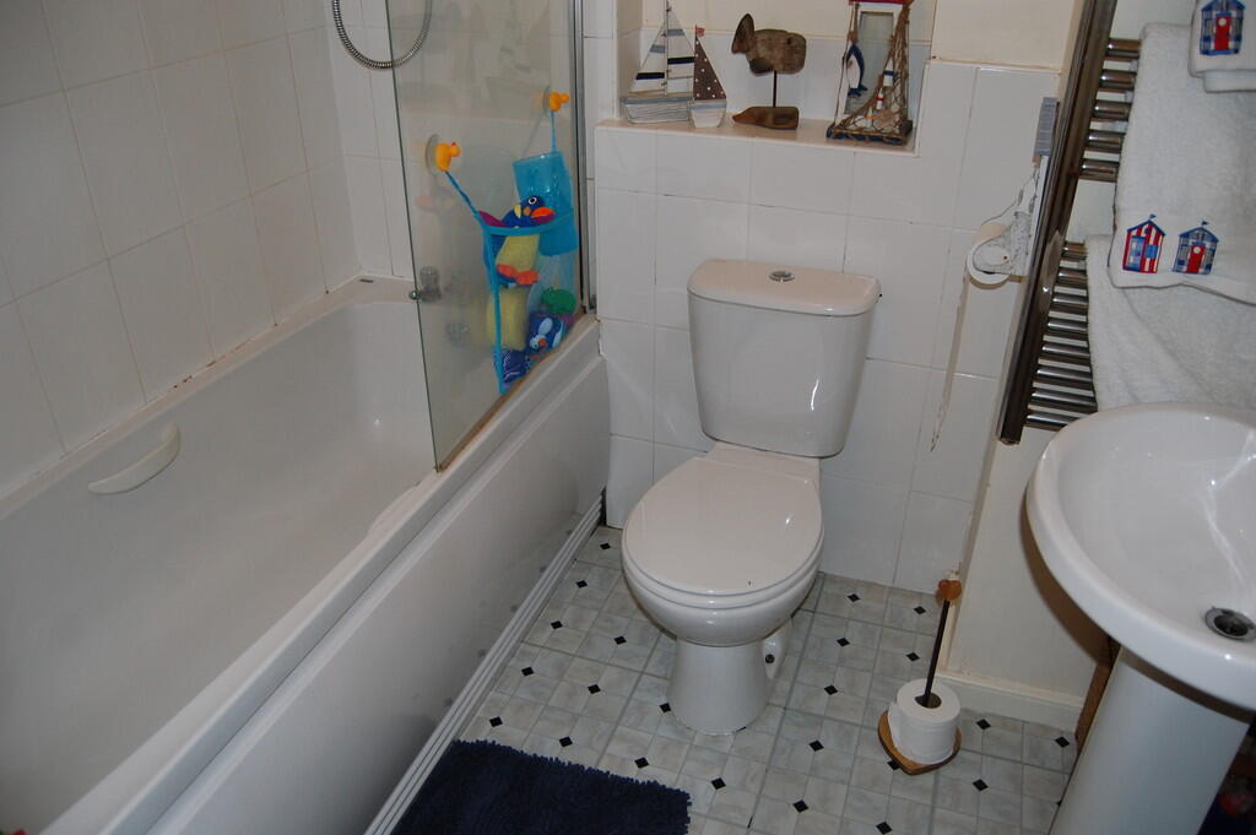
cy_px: 418
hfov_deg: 67.4
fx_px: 941
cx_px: 628
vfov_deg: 47.9
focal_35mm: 27
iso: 400
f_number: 3.5
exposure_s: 1/60
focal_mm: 18
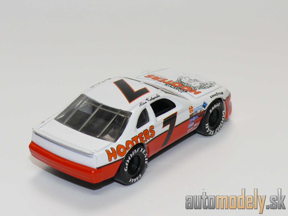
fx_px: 899
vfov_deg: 13.7
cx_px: 144
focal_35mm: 108
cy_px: 108
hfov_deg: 18.2
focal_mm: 13.8
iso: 100
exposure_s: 1/30
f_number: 4
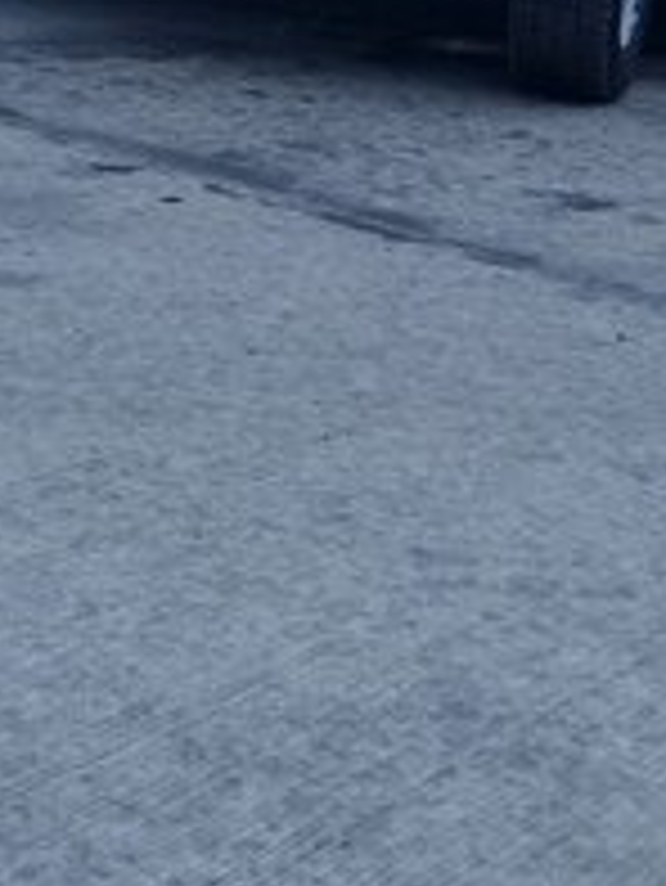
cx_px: 400
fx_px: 1999
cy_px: -72
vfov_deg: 23.6
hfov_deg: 18.9
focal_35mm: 78
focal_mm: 3.3
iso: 64
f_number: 2.2
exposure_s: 1/602
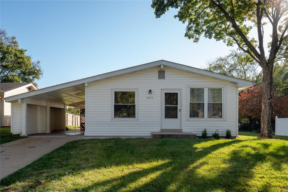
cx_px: 144
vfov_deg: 46.5
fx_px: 224
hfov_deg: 65.4
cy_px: 96
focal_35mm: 28
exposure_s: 1/400
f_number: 8
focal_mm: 14
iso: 400
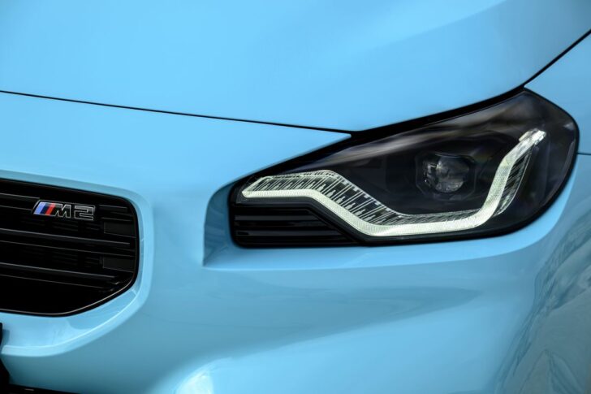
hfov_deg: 19.8
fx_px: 1690
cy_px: 197
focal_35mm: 103
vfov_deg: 13.3
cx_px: 296
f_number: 9
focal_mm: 103
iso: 200
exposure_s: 1/160
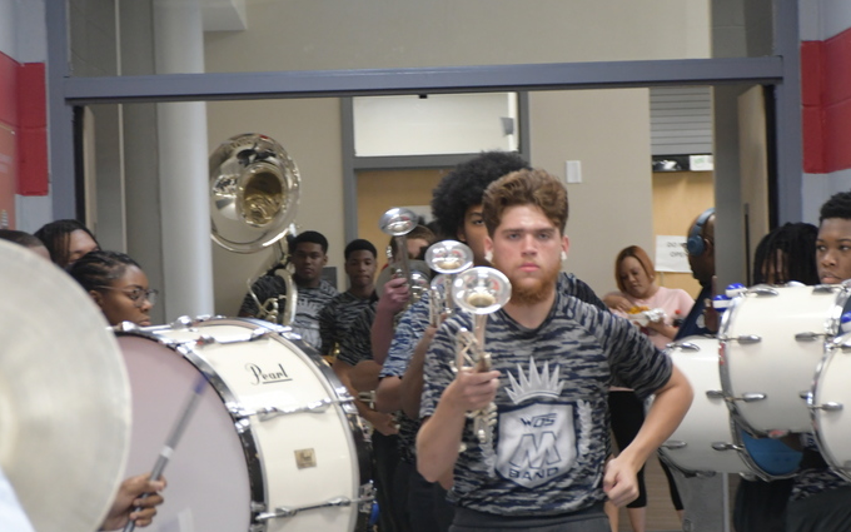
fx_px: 3989
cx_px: 425
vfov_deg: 7.6
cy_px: 399
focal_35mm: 172
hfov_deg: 12.2
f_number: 5
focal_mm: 75
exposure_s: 1/125
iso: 2000
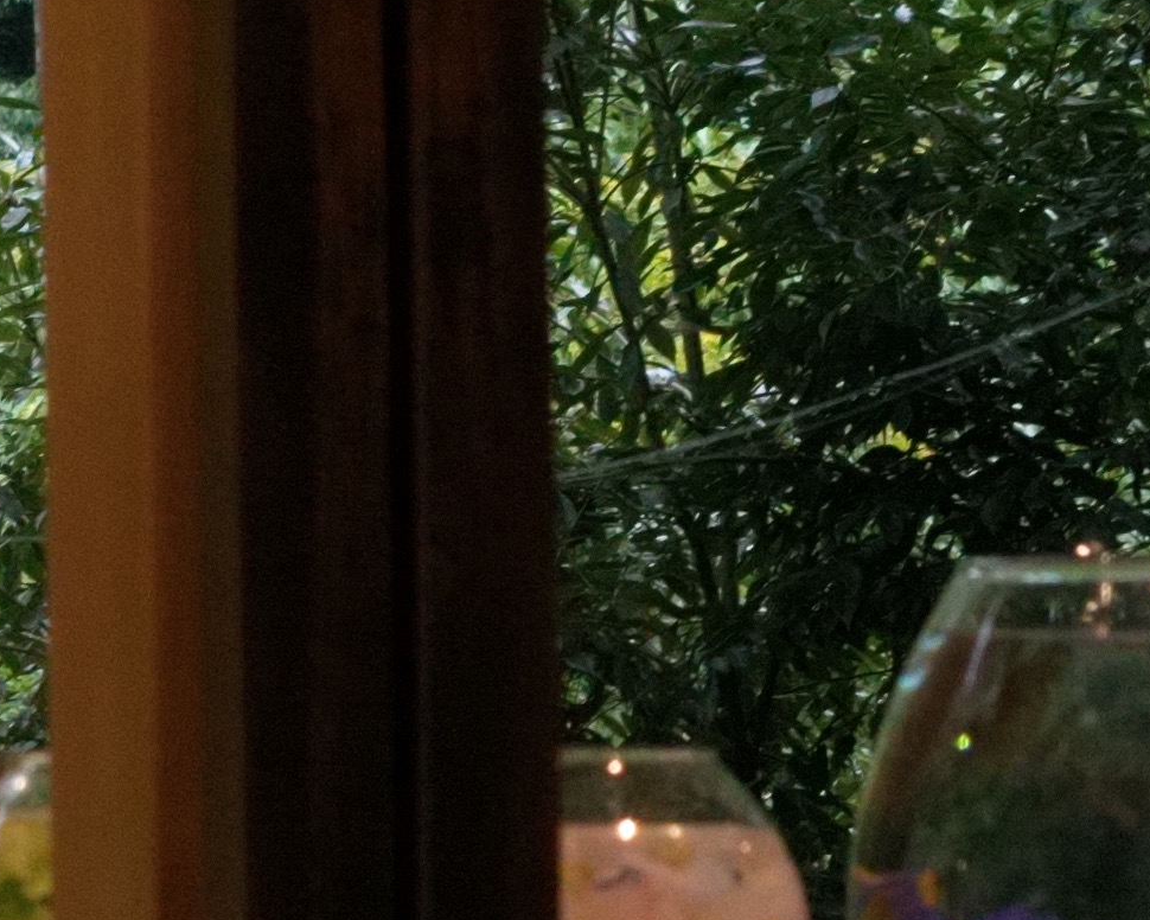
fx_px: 9904
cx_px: -3072
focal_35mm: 291
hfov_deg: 5.9
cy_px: 491
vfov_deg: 5.3
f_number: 6.8
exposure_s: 1/125
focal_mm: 45
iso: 3200
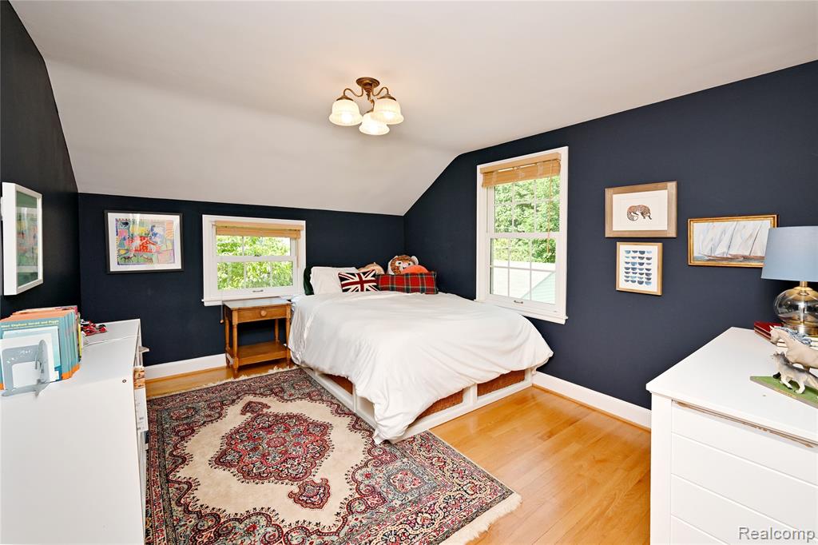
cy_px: 272
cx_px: 409
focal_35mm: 14
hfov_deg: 104.3
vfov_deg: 81.2
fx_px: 318
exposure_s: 1/60
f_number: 8
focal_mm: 14
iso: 250
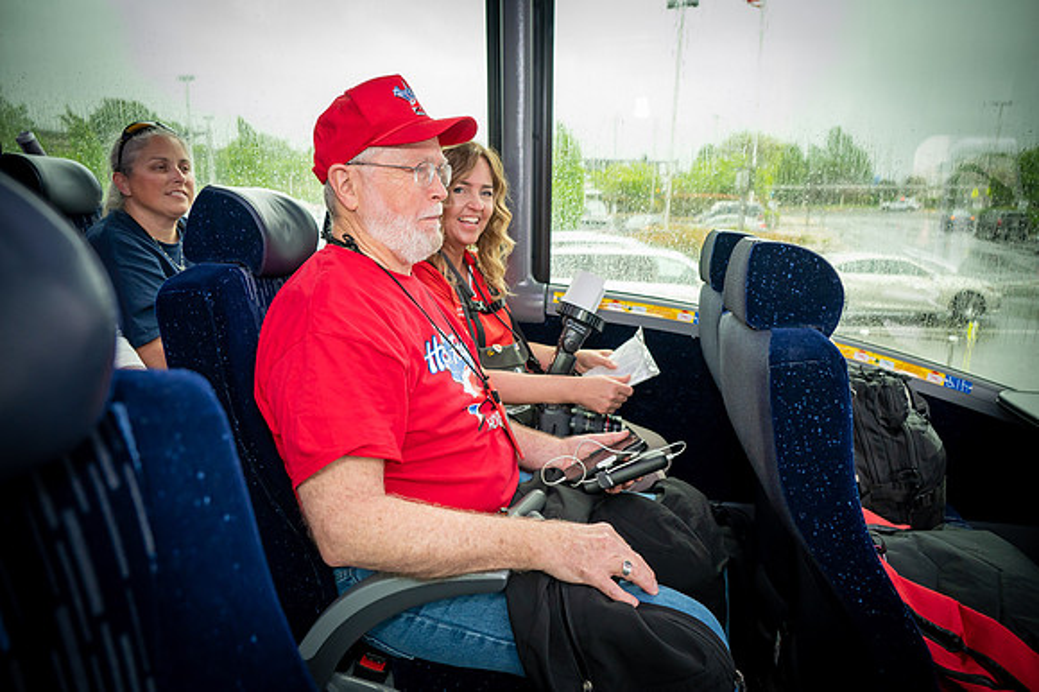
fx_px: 692
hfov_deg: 73.8
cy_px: 346
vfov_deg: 53.1
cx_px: 520
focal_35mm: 24
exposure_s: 1/100
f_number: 4
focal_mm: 24
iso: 1400
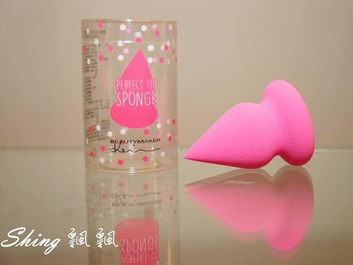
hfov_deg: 27.4
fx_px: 724
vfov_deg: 20.7
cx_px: 192
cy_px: 132
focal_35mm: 71
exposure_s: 1/80
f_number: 4.5
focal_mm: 65
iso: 1600
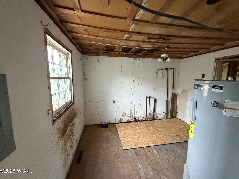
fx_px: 97
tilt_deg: -7.3
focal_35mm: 14
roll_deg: +0.0
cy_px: 90
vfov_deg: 85.7
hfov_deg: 102.1
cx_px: 120
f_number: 2.2
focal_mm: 2.22
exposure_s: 1/60
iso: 800
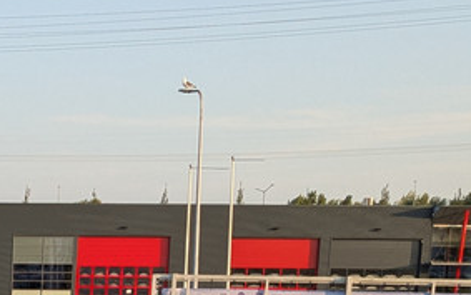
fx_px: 1387
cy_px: 535
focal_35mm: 108
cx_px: -196
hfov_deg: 17.6
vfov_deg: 11.3
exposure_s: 1/899
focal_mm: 4.38
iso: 50
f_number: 1.73
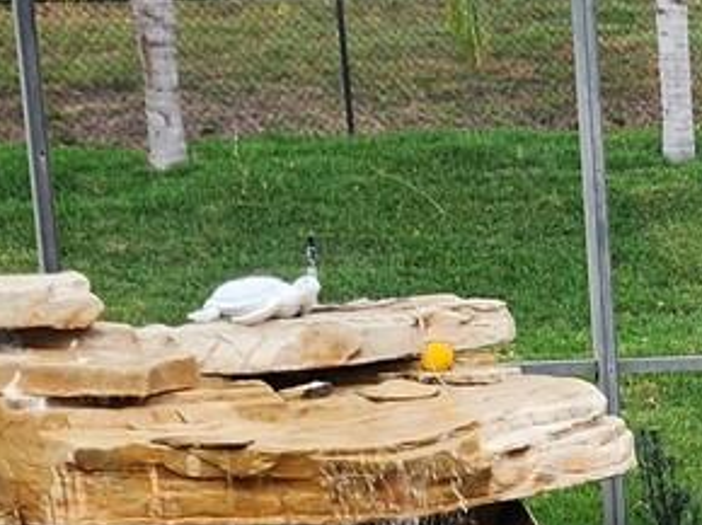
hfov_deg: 14.0
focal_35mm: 127
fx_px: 2573
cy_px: 673
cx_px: 1230
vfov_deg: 11.4
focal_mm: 6.4
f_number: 1.8
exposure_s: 1/180
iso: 20
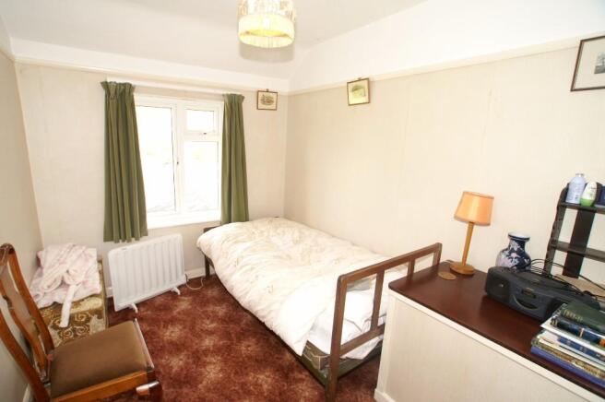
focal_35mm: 16
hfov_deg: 95.0
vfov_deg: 71.9
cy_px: 201
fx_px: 277
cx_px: 302
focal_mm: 11
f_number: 4.5
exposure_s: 1/60
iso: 200
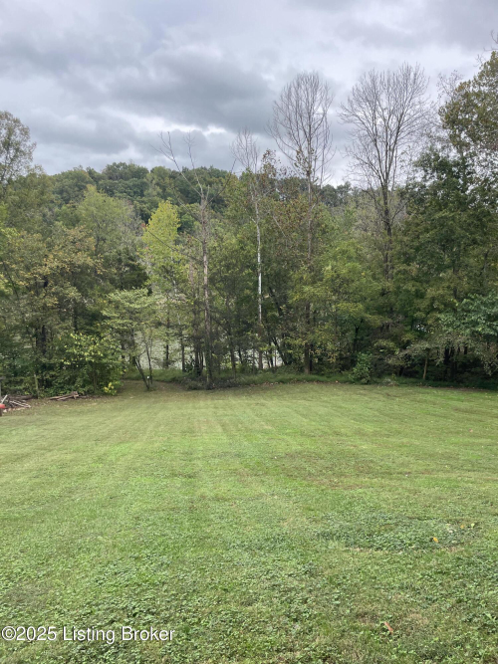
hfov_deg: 53.0
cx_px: 249
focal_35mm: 26
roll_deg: +0.6
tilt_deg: -9.6
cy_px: 332
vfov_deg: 67.3
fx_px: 499
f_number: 1.6
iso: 32
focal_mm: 4.2
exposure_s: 1/489
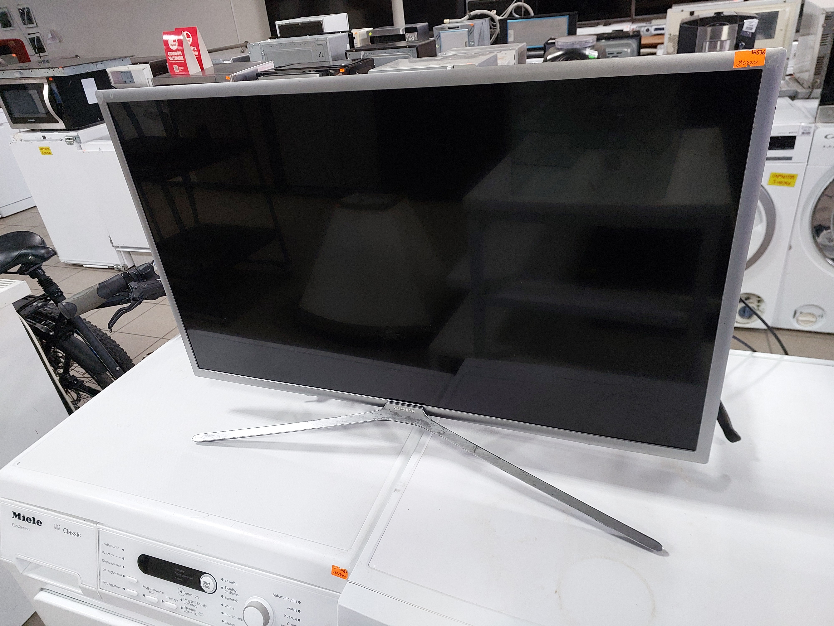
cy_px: 313
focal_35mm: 23
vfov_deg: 58.9
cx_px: 417
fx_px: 554
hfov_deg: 73.9
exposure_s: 1/50
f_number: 1.8
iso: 320
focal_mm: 5.06
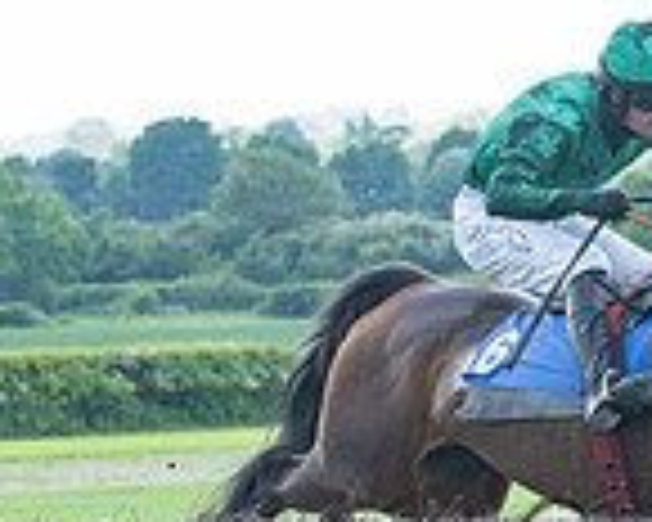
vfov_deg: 4.1
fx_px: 7236
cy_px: 376
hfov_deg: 5.1
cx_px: 688
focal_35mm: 375
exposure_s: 1/3200
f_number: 4
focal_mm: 70
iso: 1250
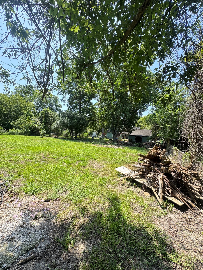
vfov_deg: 102.1
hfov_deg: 85.7
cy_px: 135
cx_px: 102
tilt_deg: -0.3
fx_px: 109
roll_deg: -4.5
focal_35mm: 14
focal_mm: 2.22
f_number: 2.2
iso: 40
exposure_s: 1/290
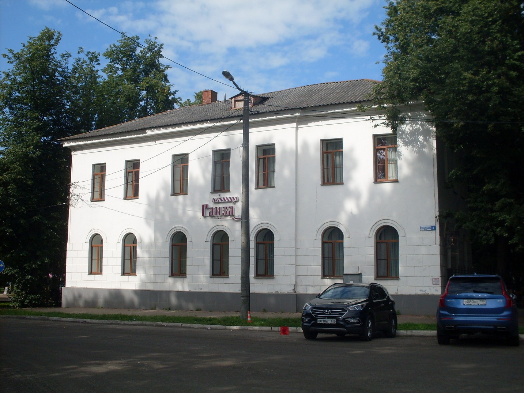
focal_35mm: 38
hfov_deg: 49.0
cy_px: 196
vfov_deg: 37.7
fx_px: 575
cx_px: 262
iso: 80
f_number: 8.4
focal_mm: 6.3
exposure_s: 1/250
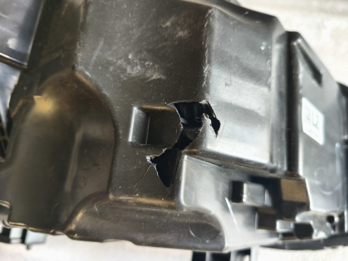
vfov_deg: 58.9
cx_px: 174
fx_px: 231
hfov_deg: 73.9
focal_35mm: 23
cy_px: 130
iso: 640
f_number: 1.7
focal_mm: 5.35
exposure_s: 1/50
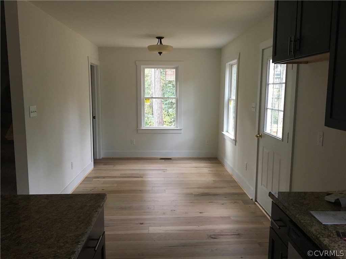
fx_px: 290
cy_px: 130
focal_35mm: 29
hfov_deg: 61.7
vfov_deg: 48.2
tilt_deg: -7.4
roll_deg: +0.3
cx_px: 173
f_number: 2.2
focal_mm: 4.15
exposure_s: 1/30
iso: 160
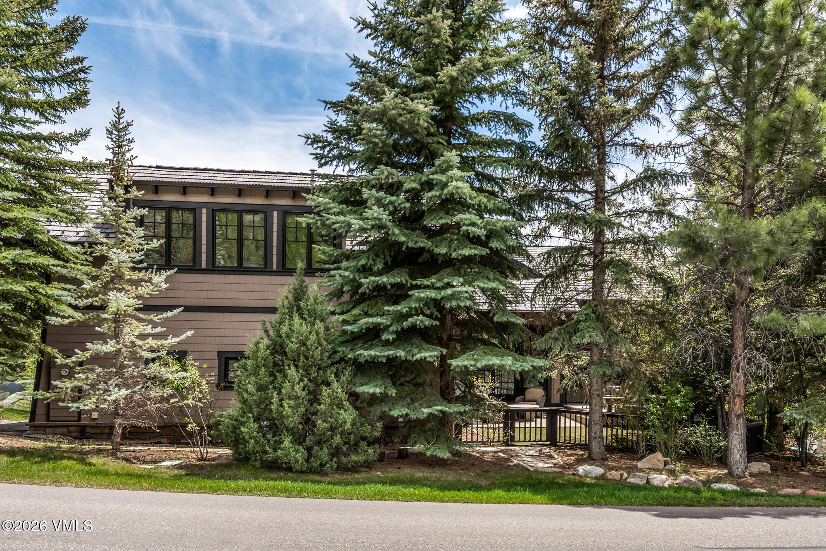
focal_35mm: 24
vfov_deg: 53.1
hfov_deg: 73.7
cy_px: 276
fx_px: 551
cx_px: 413
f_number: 10
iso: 800
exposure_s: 1/1250
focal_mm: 24
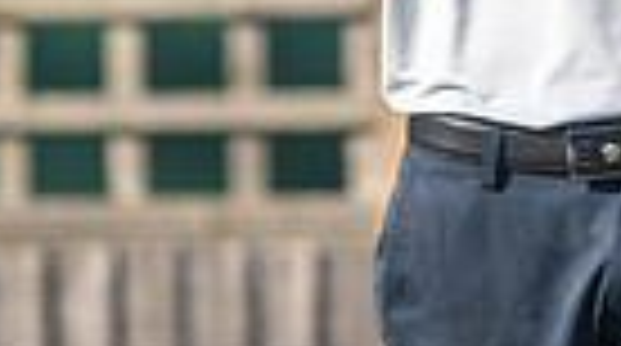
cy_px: -485
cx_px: 362
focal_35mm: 1540
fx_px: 25309
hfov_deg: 1.4
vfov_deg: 0.8
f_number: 4
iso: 200
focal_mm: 300
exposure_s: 1/1600
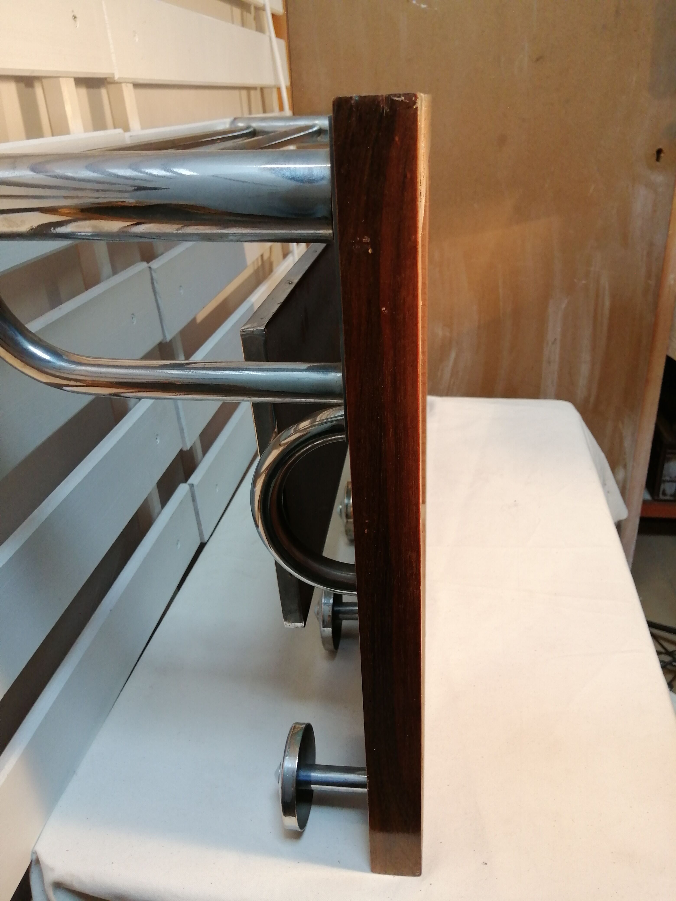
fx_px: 677
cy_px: 450
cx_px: 338
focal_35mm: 26
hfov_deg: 53.1
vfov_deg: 67.3
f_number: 1.8
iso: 80
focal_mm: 3.46
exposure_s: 1/33.3
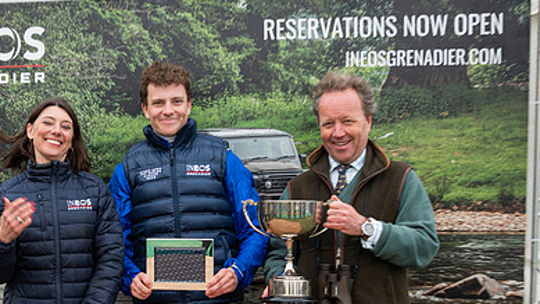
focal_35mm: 68
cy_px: 225
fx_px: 974
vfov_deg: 17.6
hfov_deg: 30.1
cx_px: 97
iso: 400
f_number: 5
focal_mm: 30
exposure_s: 1/250
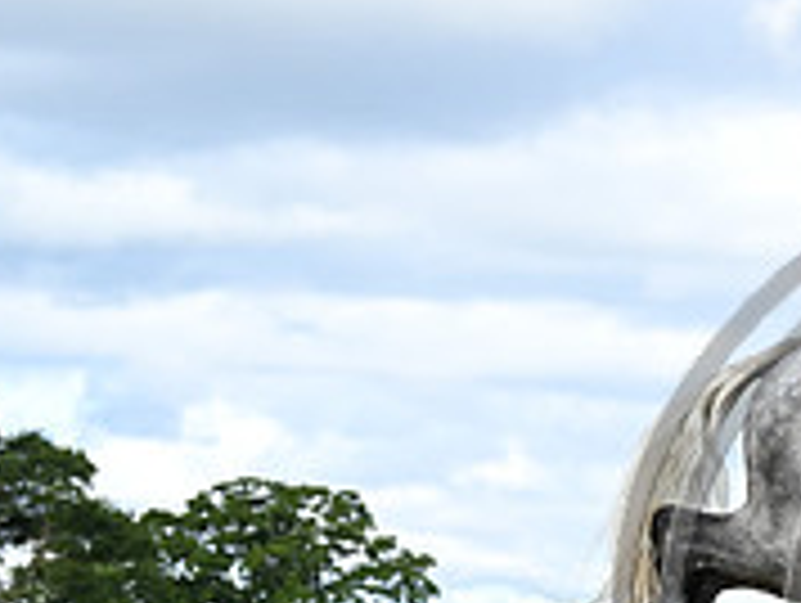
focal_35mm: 200
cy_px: 569
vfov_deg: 7.4
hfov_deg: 9.7
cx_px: 1022
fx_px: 4634
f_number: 4.5
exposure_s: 1/1250
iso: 400
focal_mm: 64
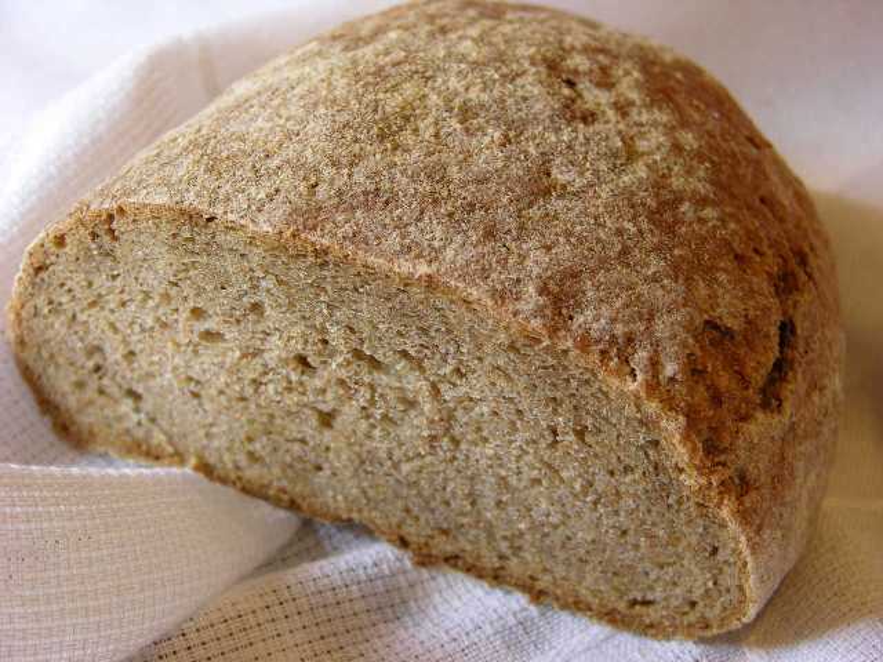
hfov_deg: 21.1
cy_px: 331
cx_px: 442
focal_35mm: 93
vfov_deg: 15.9
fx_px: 2372
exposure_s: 1/5.4
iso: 50
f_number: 3.6
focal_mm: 23.7
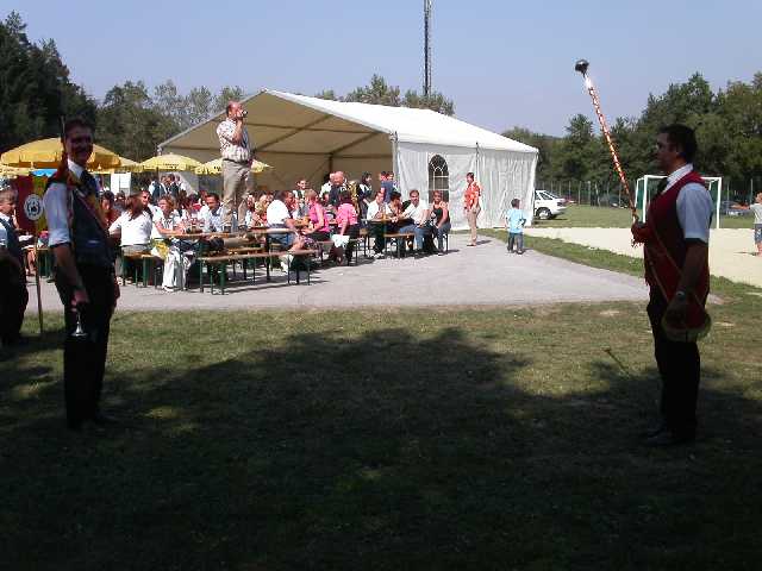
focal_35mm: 38
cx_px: 381
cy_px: 286
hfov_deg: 49.0
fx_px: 836
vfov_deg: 37.7
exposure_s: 1/350
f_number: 8
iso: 100
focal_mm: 7.8
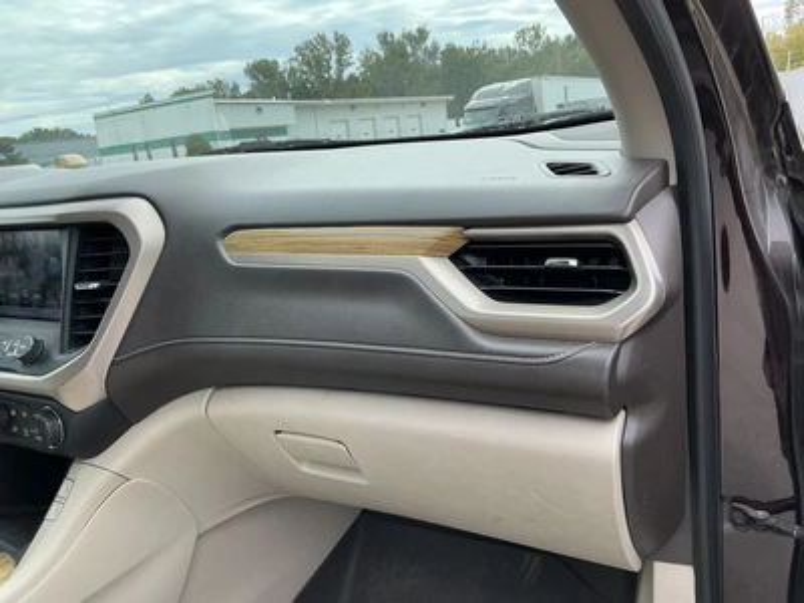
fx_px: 650
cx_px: 402
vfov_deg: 49.7
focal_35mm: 28
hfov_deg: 63.4
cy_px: 302
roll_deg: +6.3
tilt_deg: -13.2
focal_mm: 3
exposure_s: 1/322
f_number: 1.8
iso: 25
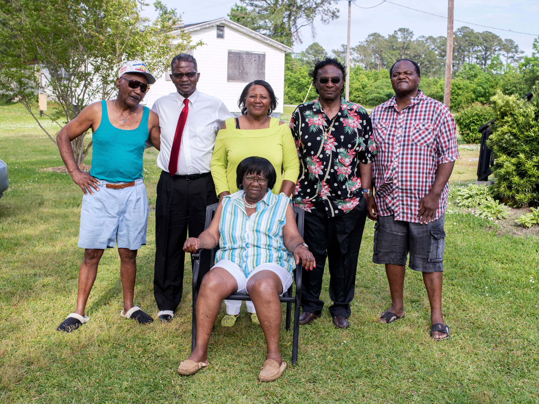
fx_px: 670
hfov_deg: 43.9
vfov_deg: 33.6
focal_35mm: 43
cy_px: 202
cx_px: 270
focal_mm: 55
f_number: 9
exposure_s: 1/125
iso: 400
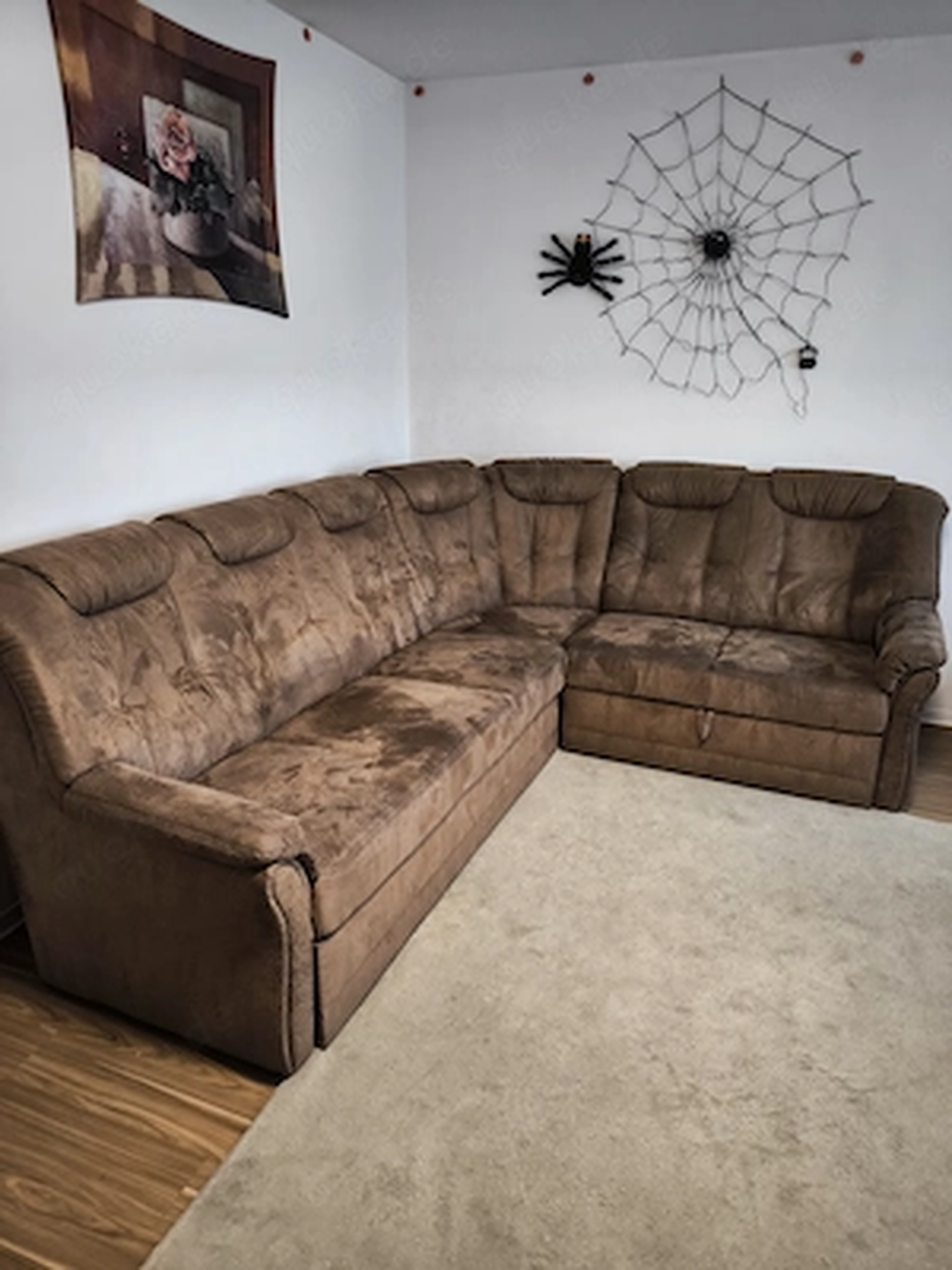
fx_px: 880
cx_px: 476
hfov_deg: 56.8
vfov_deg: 71.6
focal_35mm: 24
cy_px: 635
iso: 320
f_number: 1.9
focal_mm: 6.92
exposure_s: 1/50
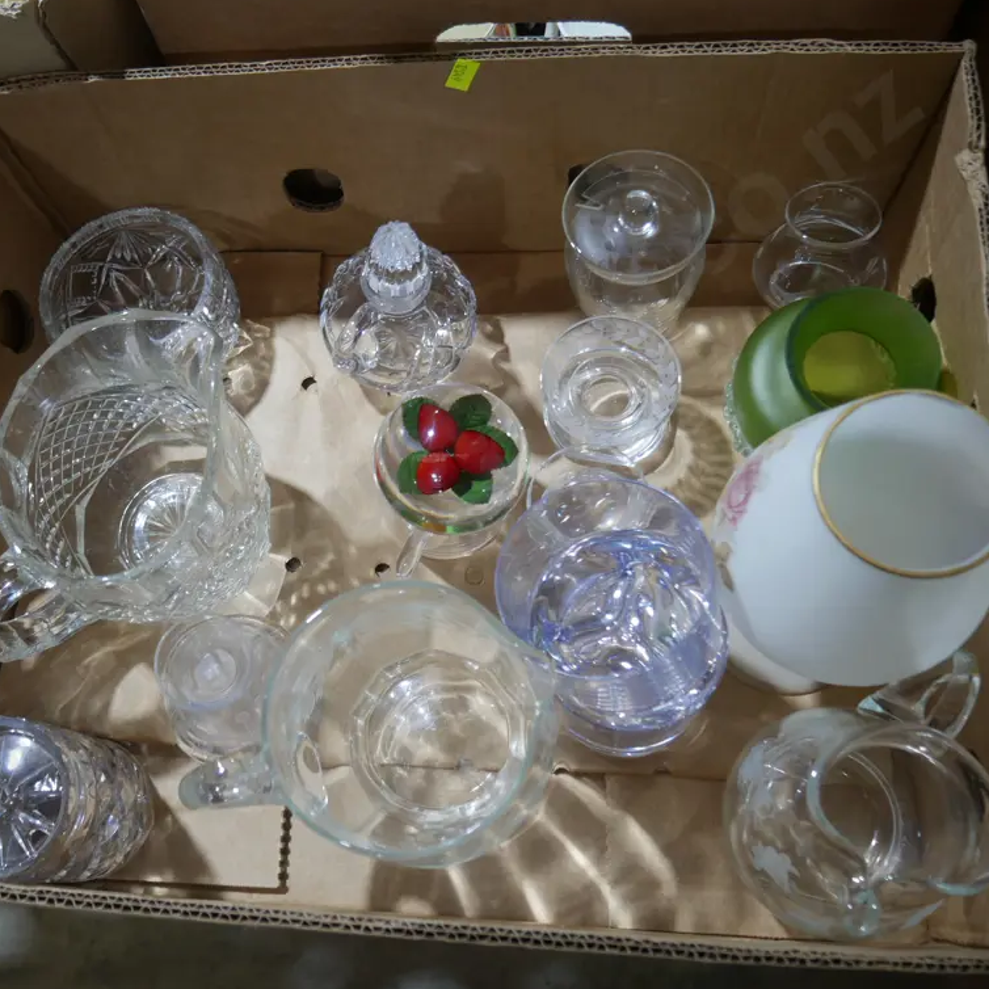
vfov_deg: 46.0
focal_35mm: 36
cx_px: 370
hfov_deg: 45.6
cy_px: 494
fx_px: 1164
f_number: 3.6
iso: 250
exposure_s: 1/60
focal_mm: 15
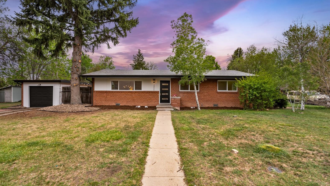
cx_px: 164
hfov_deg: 95.9
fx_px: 149
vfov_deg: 63.9
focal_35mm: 17
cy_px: 93
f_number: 8
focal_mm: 16
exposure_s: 1/10
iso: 200
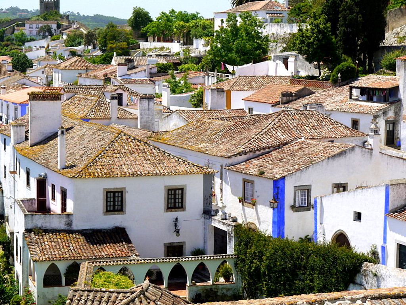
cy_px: 152
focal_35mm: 86
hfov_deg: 22.8
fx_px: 1009
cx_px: 203
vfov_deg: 17.2
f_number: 7.1
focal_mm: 43
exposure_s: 1/160
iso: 100
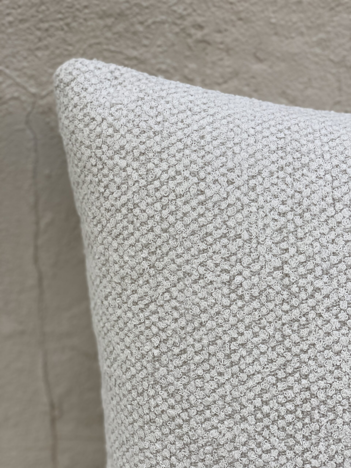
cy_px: 234
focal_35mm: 52
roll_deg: -1.8
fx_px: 703
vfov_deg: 36.8
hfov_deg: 28.0
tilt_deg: -21.2
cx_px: 176
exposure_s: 1/558
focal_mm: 6
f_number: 2
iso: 20
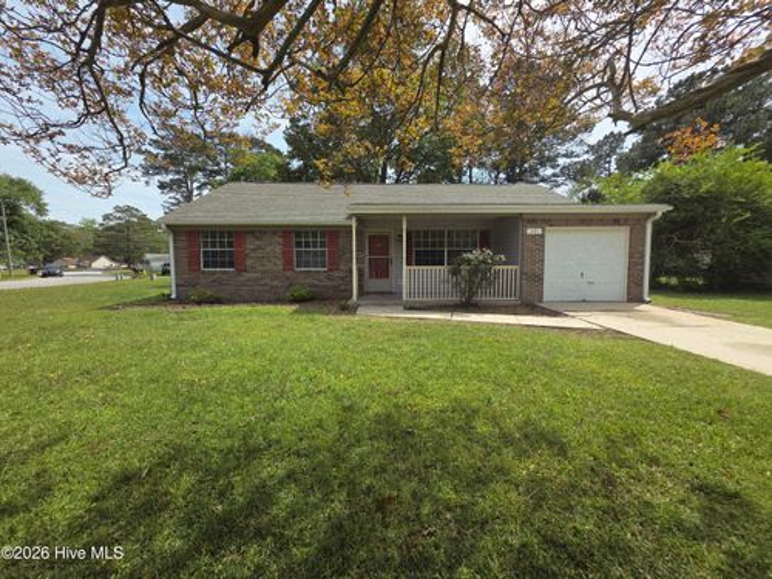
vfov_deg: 89.9
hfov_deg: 106.2
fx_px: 290
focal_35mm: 13
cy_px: 290
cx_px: 386
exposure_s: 1/1864
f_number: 1.9
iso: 40
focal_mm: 2.2
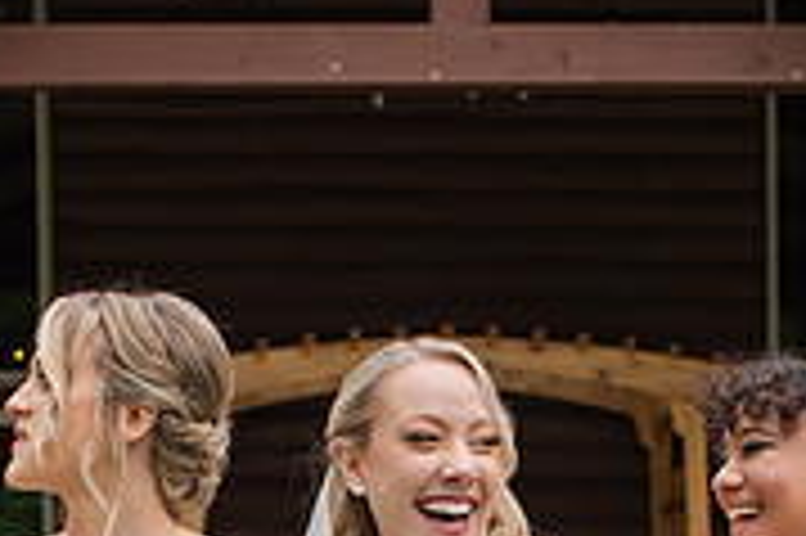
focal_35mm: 130
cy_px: 906
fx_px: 2908
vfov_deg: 10.1
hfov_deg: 15.8
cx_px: 493
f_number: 3.5
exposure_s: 1/1000
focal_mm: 35
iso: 140
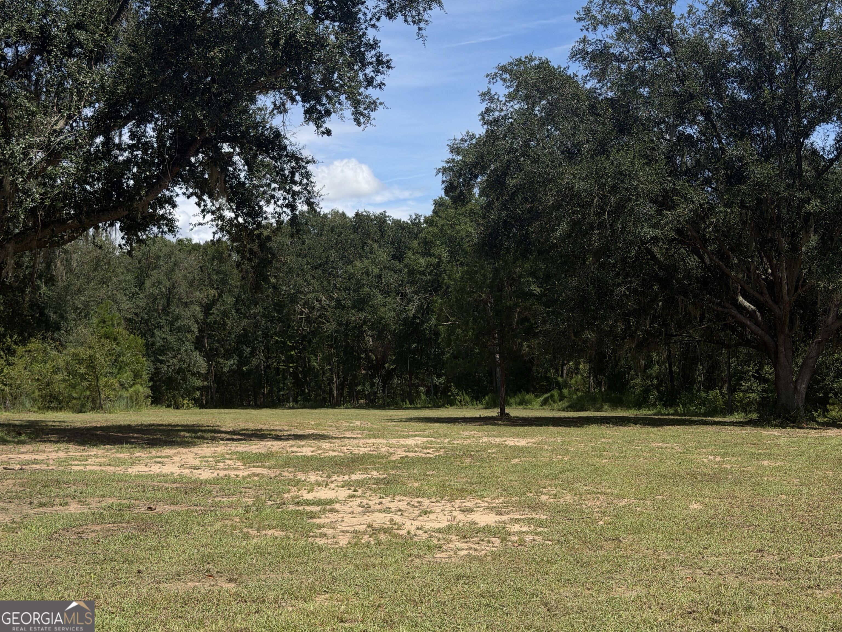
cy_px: 316
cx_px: 421
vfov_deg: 30.3
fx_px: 1168
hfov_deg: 39.7
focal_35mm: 48
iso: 80
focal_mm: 6.76
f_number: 1.78
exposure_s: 1/6024
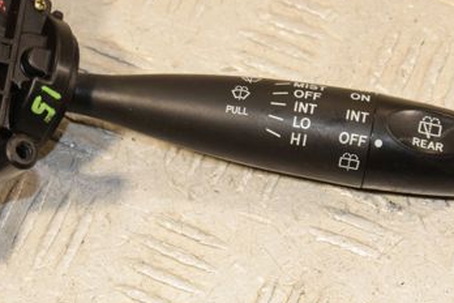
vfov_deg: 8.6
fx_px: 2018
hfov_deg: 12.8
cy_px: 115
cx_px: 153
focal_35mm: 160
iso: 800
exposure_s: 1/200
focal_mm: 58
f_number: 7.1
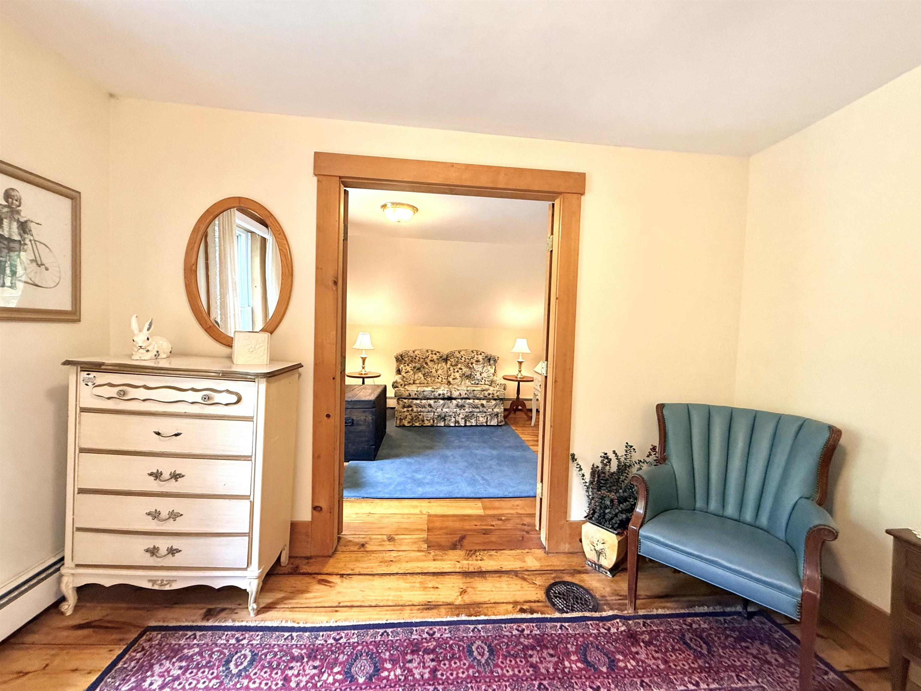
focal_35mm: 14
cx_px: 460
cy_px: 346
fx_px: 372
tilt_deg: -2.2
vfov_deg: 85.7
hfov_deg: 102.1
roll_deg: -0.8
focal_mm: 2.22
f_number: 2.2
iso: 250
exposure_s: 1/60
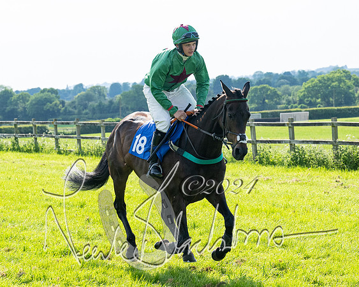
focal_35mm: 149
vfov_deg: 10.4
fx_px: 1580
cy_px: 130
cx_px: 180
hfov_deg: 13.0
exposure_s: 1/2000
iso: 400
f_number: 5
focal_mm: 70
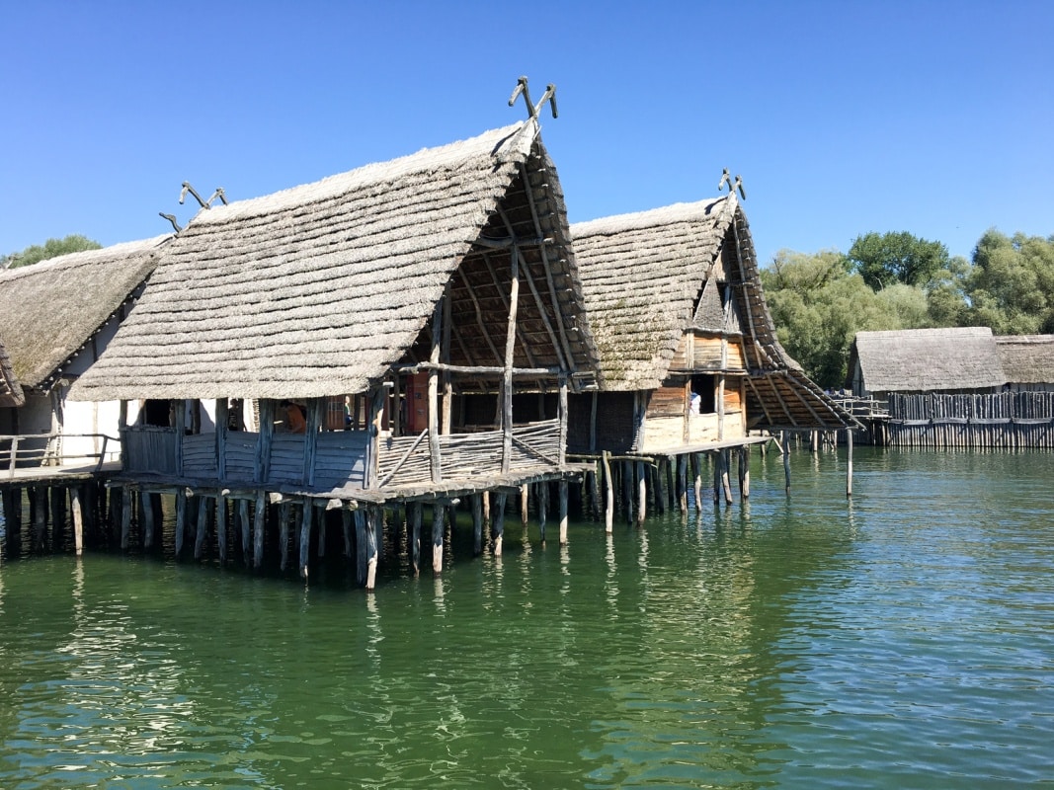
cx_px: 527
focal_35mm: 29
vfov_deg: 48.2
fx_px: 883
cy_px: 395
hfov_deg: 61.7
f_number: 2.2
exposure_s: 1/800
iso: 25
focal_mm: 4.2
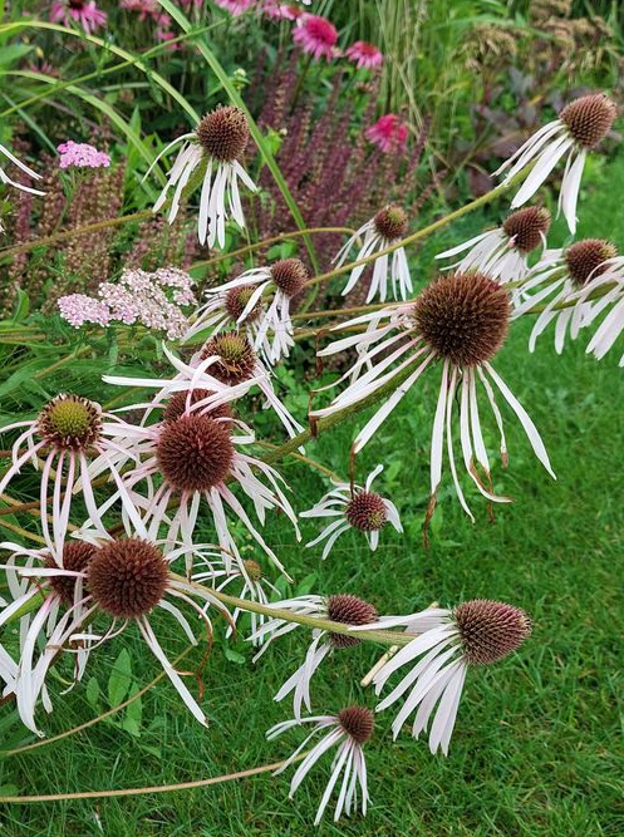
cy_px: 418
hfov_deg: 46.5
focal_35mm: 30
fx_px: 724
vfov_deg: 60.1
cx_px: 347
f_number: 1.8
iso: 25
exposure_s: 1/235
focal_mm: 5.23
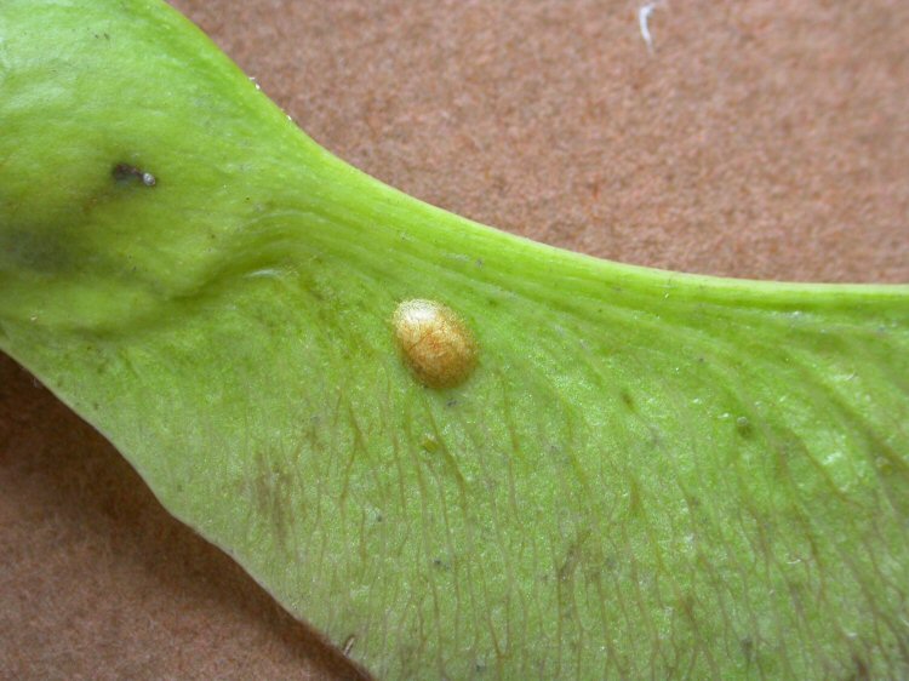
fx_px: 2888
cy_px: 340
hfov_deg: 17.9
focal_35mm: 110
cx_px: 454
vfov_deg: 13.5
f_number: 4.1
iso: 100
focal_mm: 22.8
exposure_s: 1/11.6
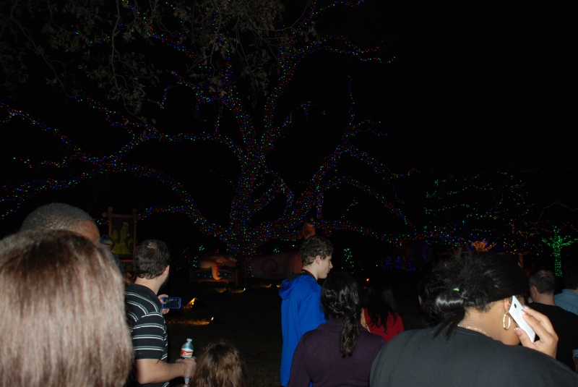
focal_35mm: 30
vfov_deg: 43.7
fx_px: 482
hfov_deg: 61.9
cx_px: 289
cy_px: 194
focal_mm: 20
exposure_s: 1/60
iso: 200
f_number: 3.8
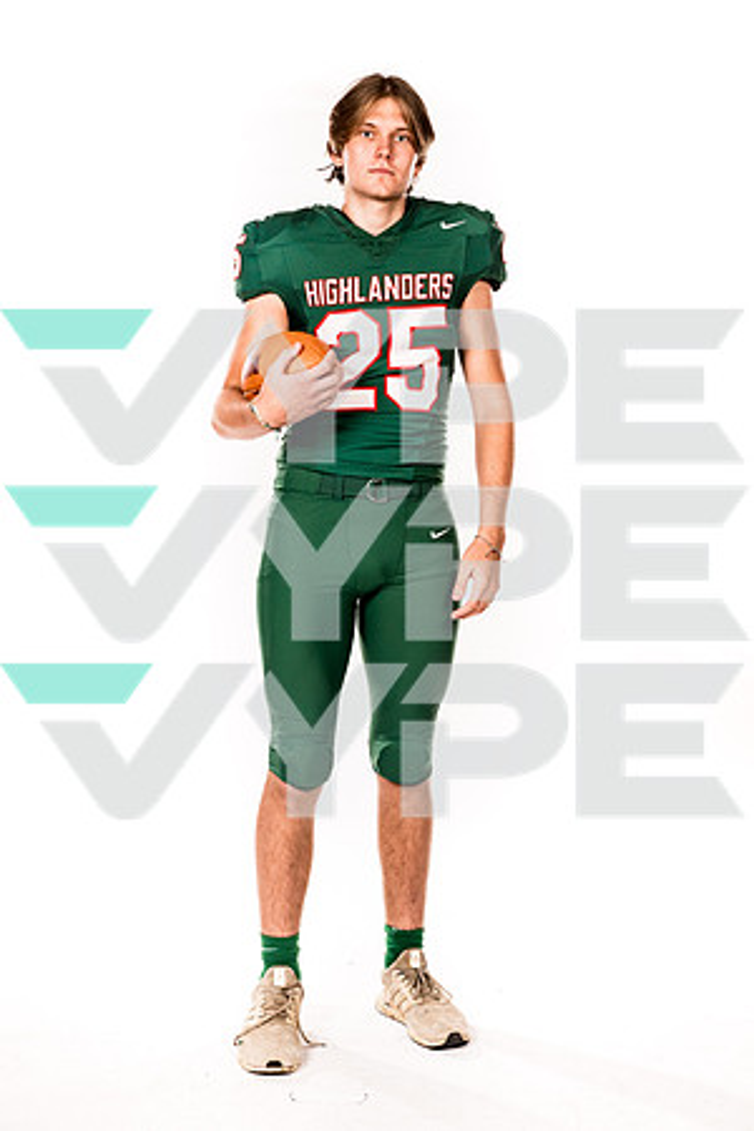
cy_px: 566
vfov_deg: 36.2
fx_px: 1728
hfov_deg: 24.6
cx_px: 377
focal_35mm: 55
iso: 800
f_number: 8
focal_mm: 55
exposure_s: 1/400
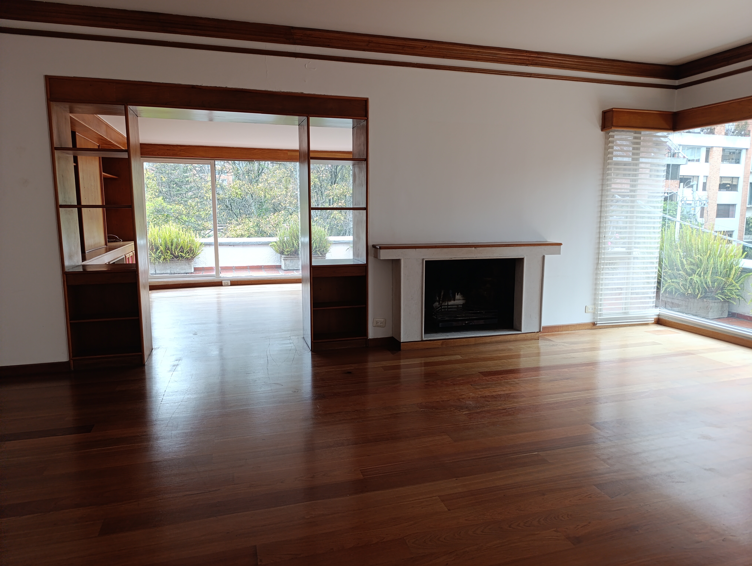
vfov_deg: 59.0
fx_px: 500
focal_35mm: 23
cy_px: 283
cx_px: 376
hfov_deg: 73.8
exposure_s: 1/120
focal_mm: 6.14
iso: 250
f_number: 1.6
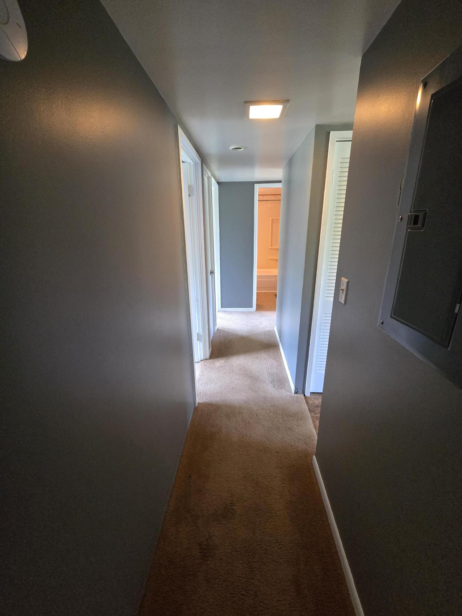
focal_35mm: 13
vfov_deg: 106.2
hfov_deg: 89.9
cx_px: 231
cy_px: 308
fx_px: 231
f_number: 2.2
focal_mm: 2.2
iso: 800
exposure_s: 1/60
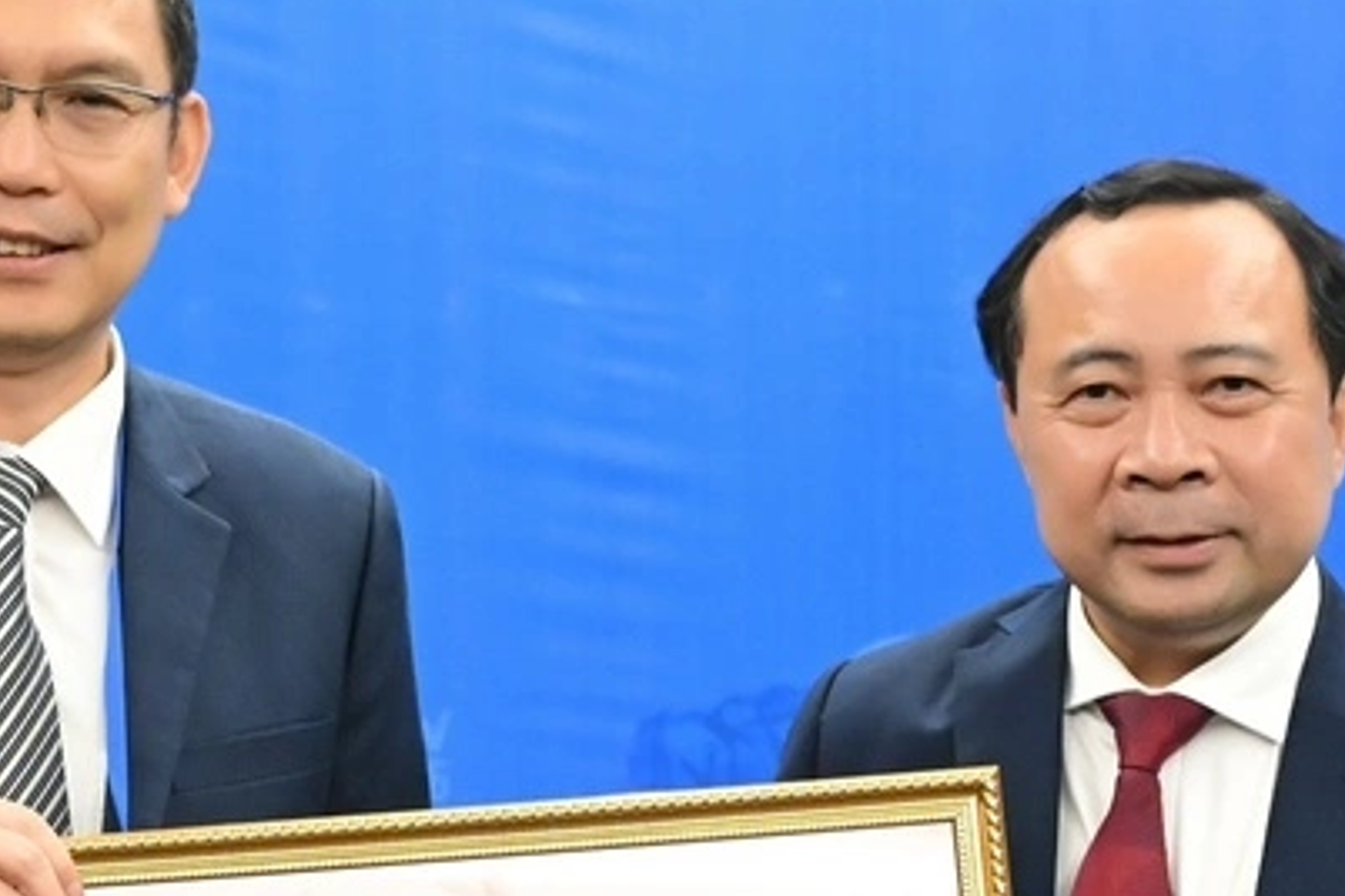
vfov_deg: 8.3
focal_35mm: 165
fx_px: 6164
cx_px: 596
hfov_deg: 12.5
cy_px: 824
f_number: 6.3
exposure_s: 1/80
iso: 12800
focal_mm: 65
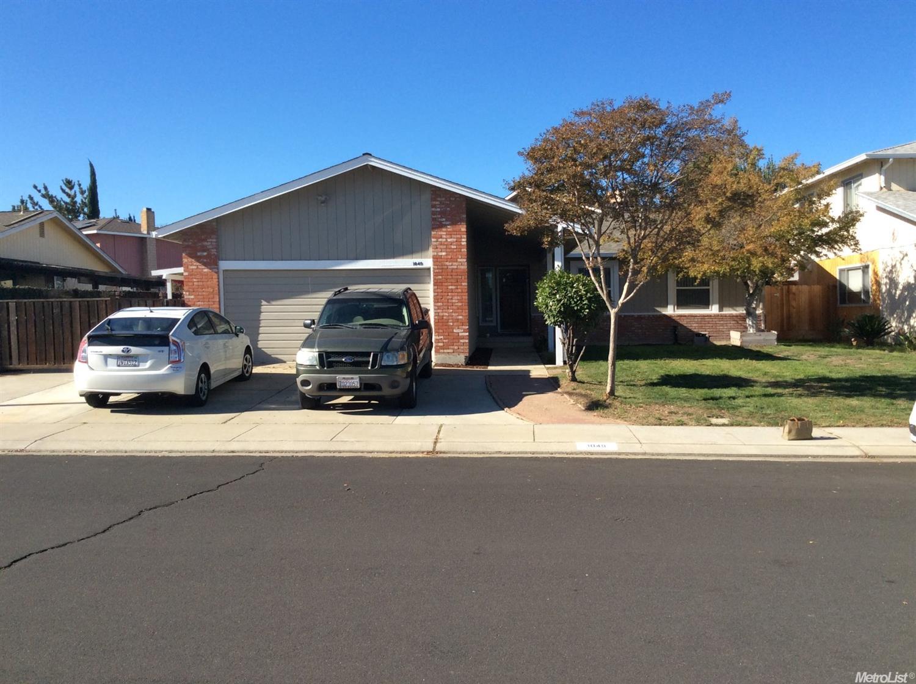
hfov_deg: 56.9
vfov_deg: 44.0
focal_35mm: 32
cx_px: 458
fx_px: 845
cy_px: 342
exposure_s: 1/867
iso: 32
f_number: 2.4
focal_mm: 3.3
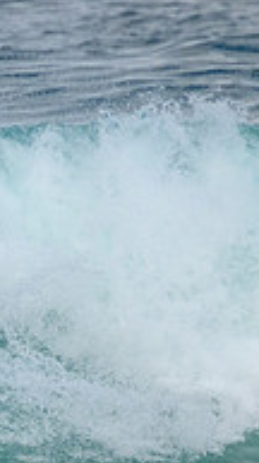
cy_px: 411
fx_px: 30926
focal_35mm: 2523
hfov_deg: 0.5
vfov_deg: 0.9
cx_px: -345
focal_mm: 800
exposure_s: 1/2000
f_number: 11
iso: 1250
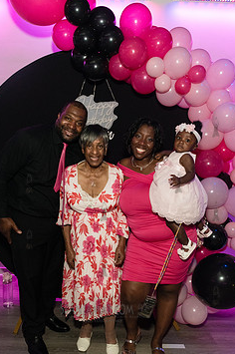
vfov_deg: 56.9
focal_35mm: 33
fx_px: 324
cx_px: 104
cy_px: 211
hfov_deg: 39.8
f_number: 4.5
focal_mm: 26
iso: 4000
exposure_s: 1/200
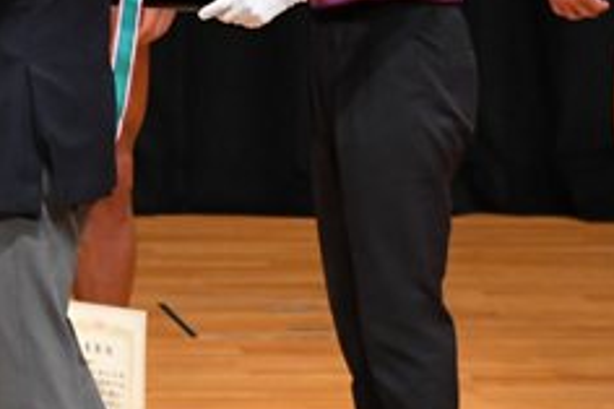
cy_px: 70
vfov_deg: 1.9
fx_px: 12595
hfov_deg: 2.8
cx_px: -204
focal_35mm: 739
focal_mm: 150
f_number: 5.6
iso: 3200
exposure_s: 1/400
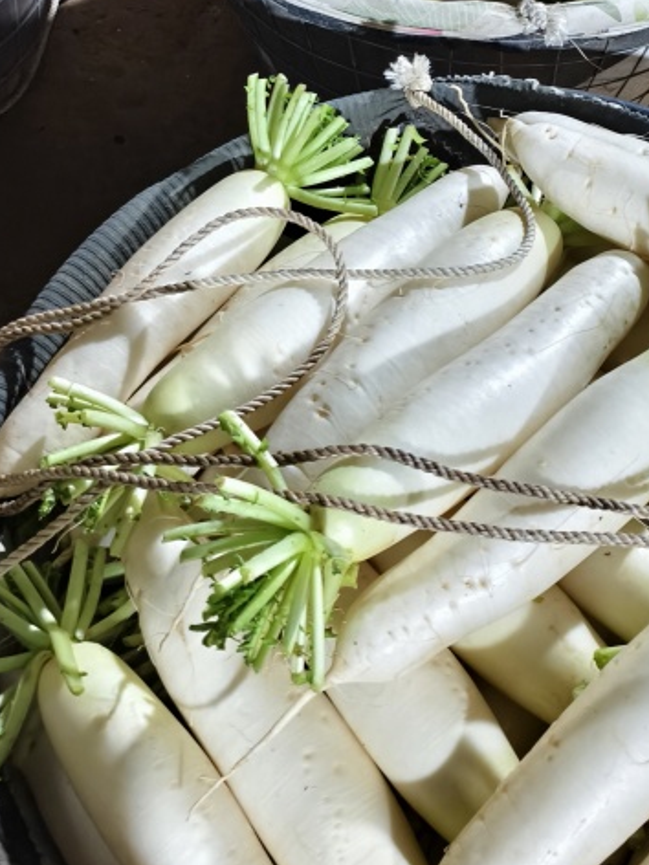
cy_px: 159
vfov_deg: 35.5
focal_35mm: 52
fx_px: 1300
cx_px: 449
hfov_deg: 27.8
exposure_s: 1/12.5
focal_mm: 5.6
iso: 3474
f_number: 1.57
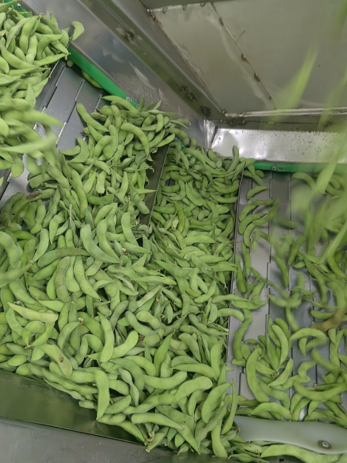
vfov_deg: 65.3
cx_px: 174
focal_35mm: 27
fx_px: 361
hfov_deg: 51.3
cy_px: 232
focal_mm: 5.52
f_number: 1.9
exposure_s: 1/100
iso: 500
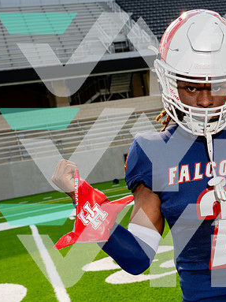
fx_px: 540
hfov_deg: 23.1
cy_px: 150
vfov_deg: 31.2
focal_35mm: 62
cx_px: 198
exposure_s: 1/250
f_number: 8
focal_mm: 41
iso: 100
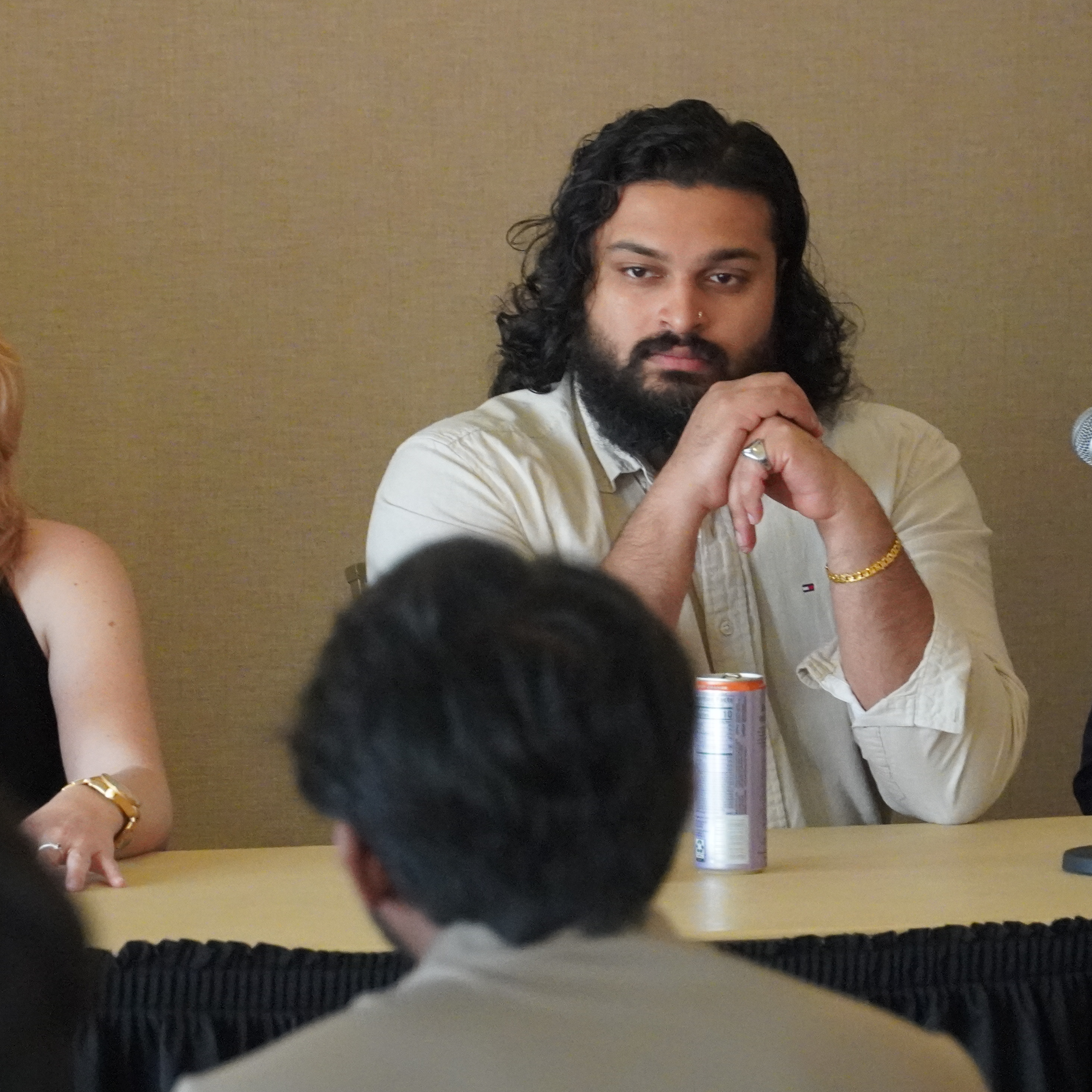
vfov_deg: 5.6
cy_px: 598
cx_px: 473
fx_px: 11131
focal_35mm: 312
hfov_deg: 5.6
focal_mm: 119
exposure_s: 1/160
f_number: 5.6
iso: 6400
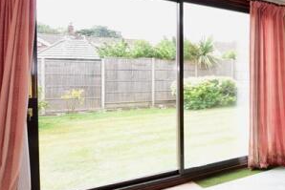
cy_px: 81
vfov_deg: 39.9
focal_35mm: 33
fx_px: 261
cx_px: 245
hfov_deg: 51.9
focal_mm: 10
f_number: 9
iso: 200
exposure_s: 1/20
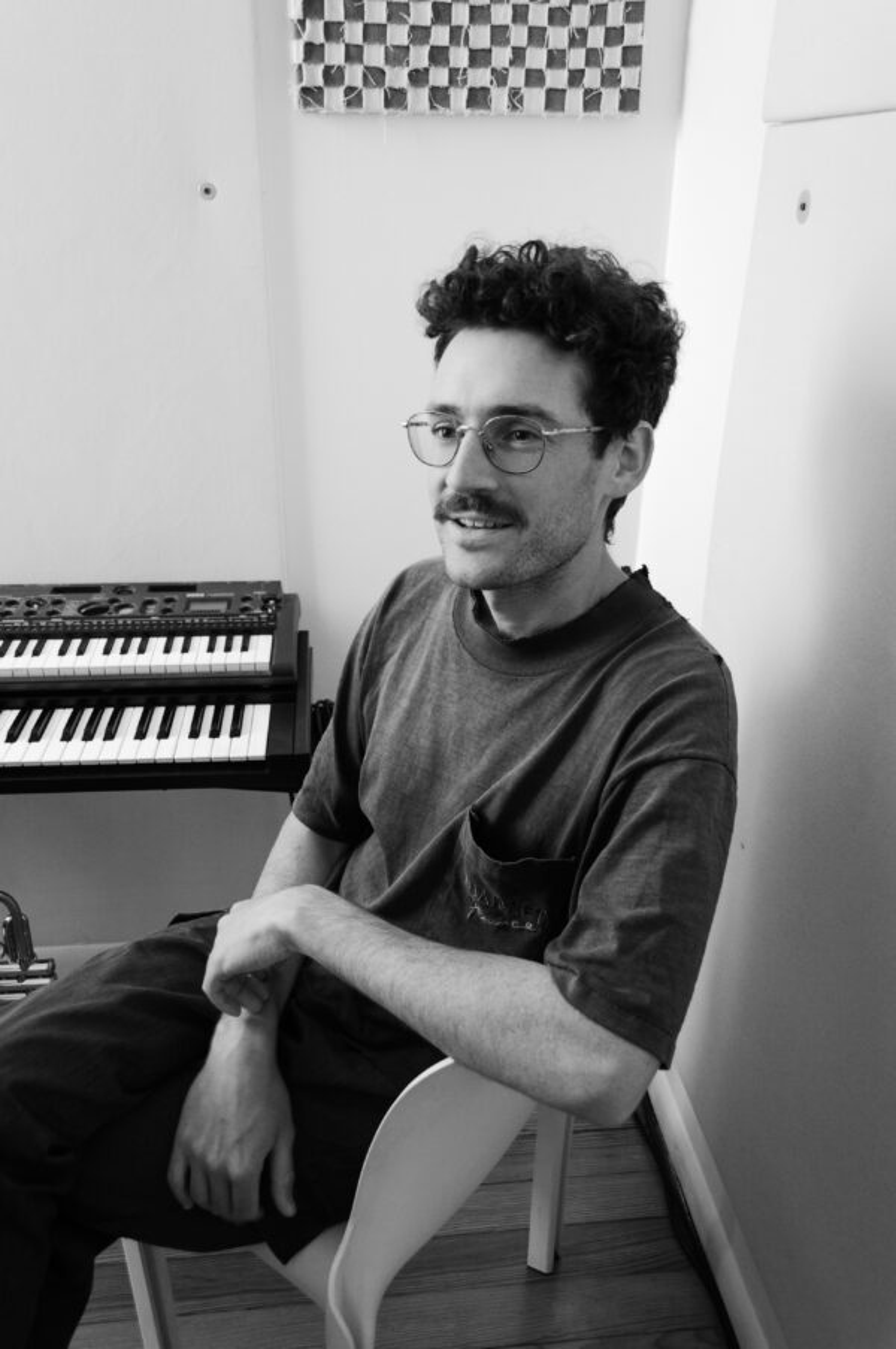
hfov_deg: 43.5
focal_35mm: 30
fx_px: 1122
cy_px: 674
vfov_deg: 62.0
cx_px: 448
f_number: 3.8
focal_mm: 20
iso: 500
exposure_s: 1/20
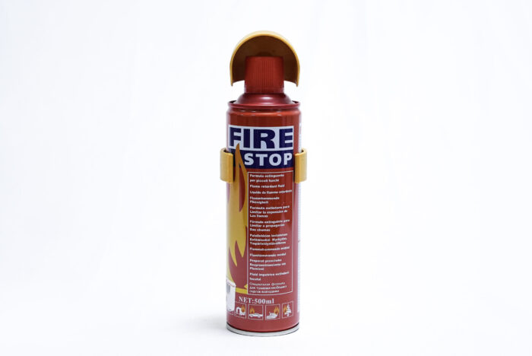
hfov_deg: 30.1
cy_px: 178
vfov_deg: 20.3
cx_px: 266
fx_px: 991
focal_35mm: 67
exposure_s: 1/250
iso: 3200
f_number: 8
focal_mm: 67
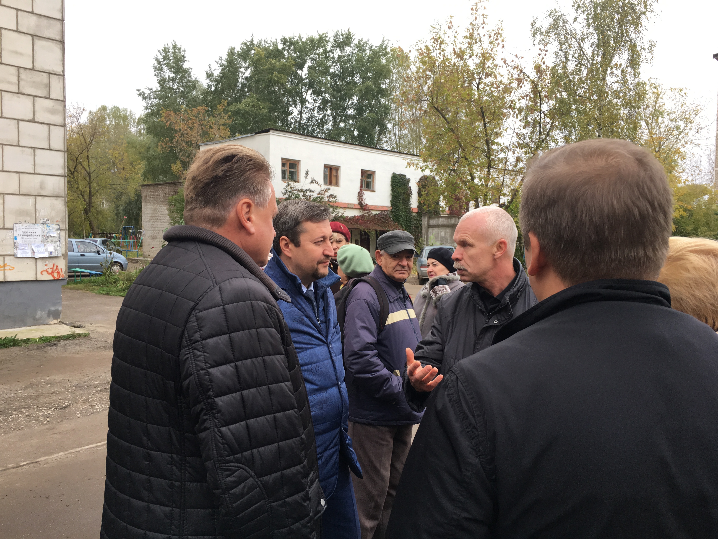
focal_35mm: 29
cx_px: 359
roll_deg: -0.6
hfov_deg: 61.7
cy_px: 270
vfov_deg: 48.2
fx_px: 602
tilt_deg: -2.7
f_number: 2.2
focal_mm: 4.15
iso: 40
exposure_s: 1/100
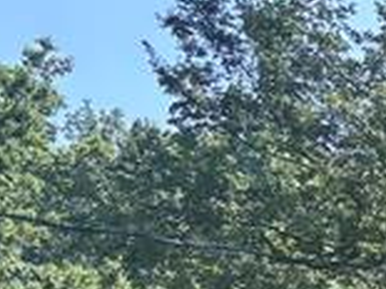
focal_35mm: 172
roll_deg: +2.0
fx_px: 1916
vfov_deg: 7.9
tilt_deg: -1.7
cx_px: 951
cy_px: 732
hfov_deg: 10.0
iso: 50
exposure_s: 1/608
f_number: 1.6
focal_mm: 5.96
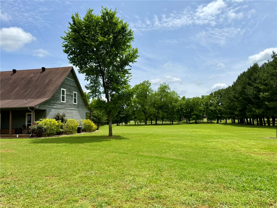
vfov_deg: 56.8
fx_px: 192
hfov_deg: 71.6
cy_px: 104
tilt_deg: +4.9
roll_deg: +1.1
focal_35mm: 24
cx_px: 138
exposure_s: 1/7353
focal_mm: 6.76
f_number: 1.78
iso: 80
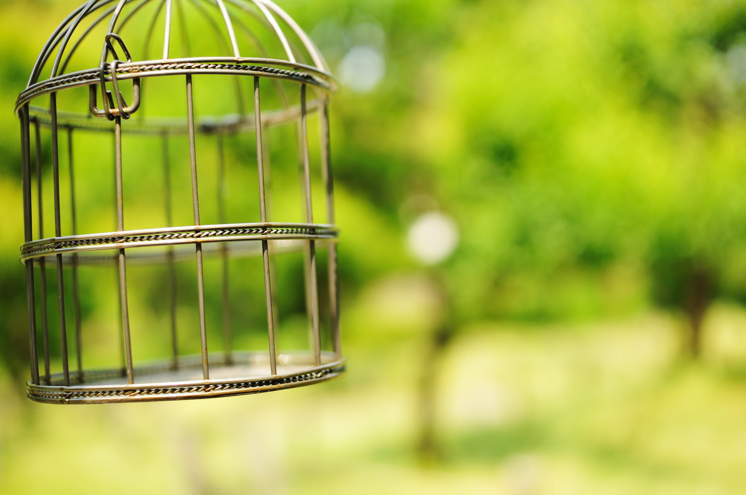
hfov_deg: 43.7
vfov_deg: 29.8
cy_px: 248
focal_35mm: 45
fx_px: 931
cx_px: 373
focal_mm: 30
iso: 200
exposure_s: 1/1000
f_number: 2.2
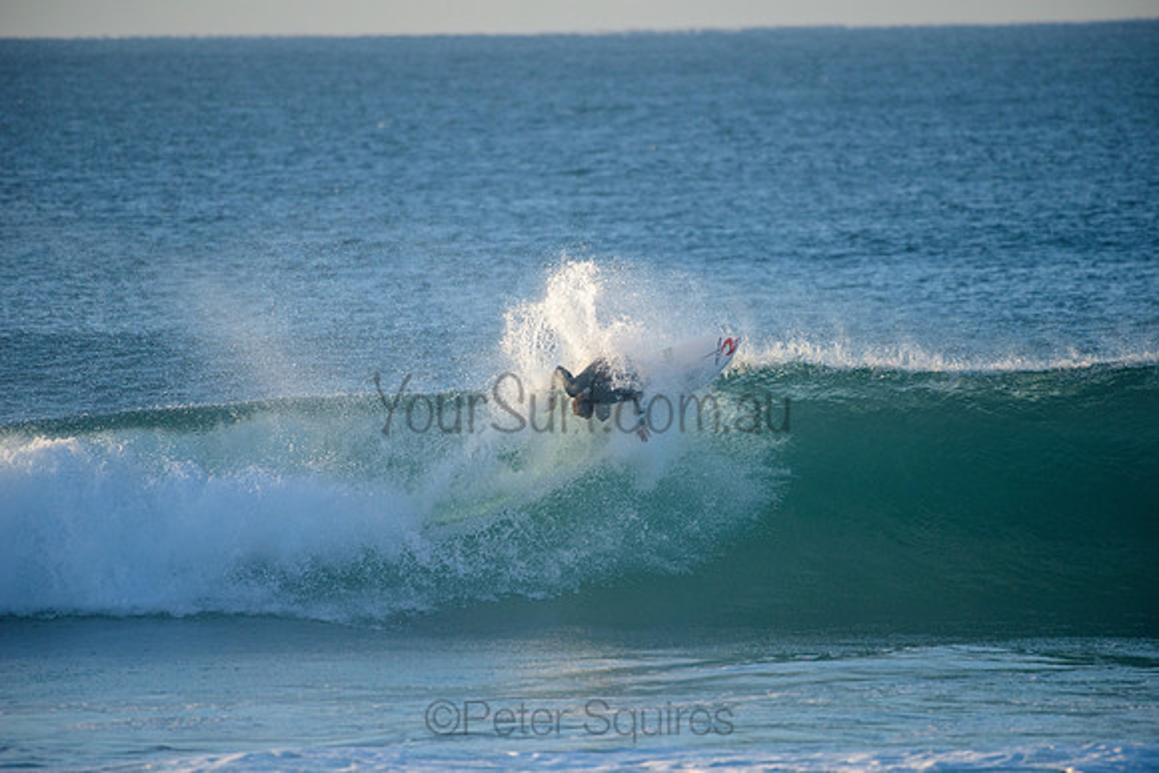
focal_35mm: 500
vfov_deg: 2.8
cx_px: 580
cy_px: 386
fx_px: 16100
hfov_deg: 4.1
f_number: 5.6
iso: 800
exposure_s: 1/2000
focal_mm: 500
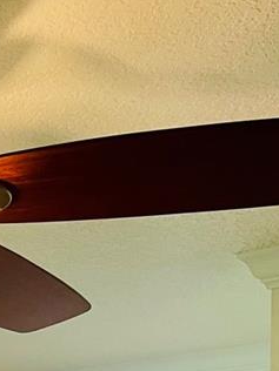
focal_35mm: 95
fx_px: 1021
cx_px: -215
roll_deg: +0.3
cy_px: 589
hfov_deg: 13.9
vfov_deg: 18.0
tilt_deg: +0.3
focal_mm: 5.1
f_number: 1.6
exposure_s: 1/60
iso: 250
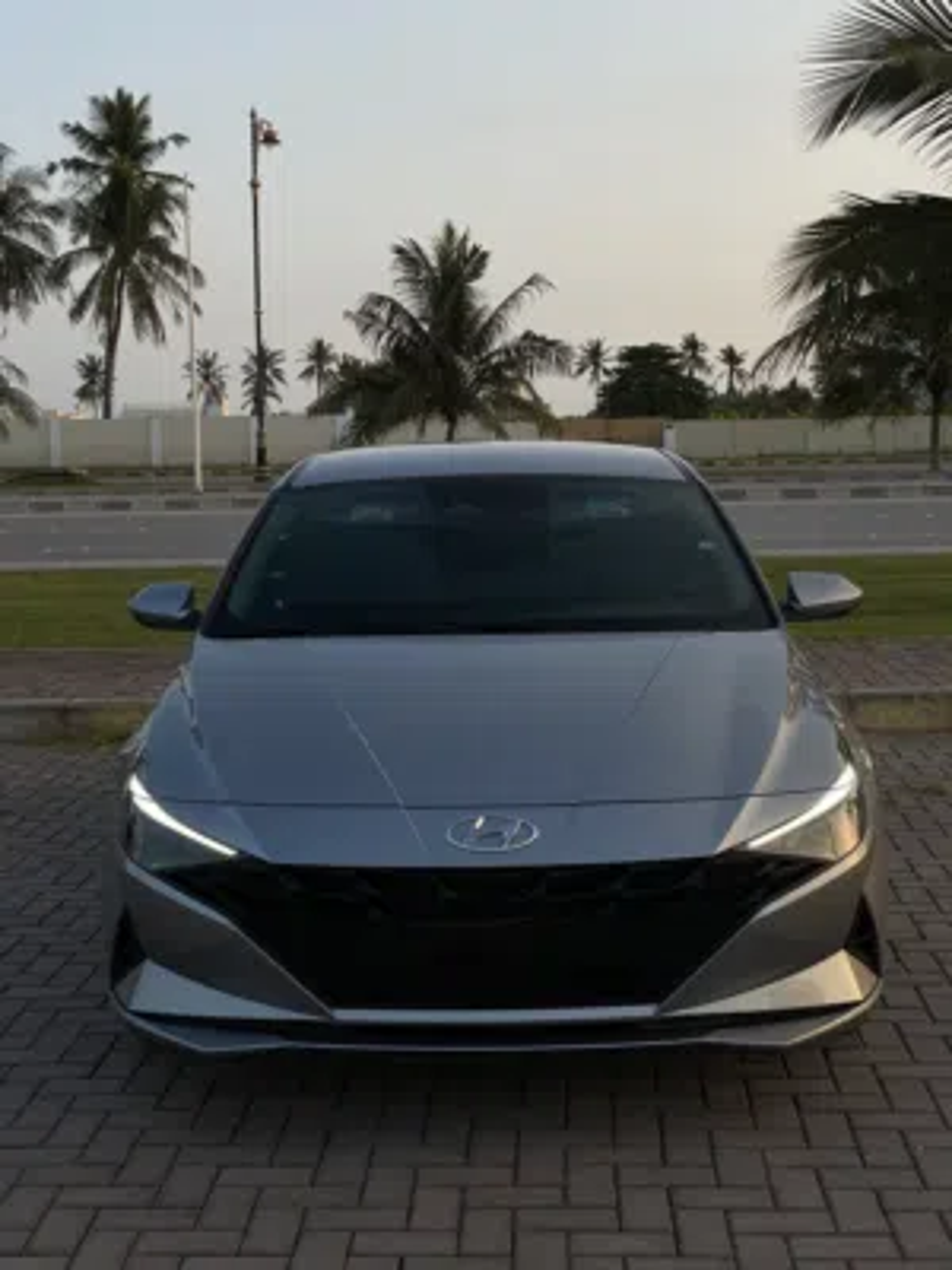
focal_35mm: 52
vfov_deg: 36.8
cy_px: 635
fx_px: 1907
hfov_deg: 28.0
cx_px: 476
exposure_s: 1/444
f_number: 2
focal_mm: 6
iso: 20
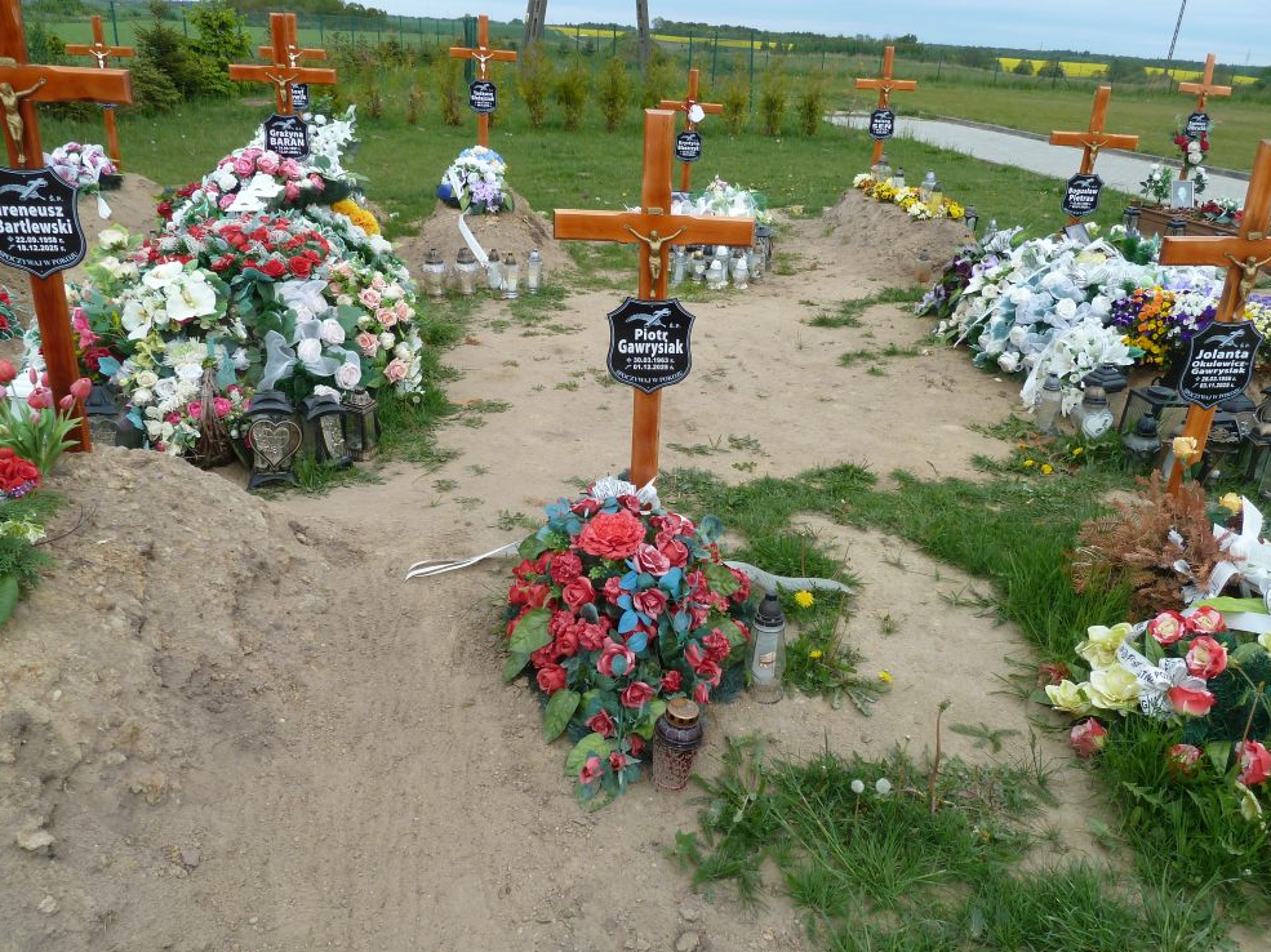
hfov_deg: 67.3
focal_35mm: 26
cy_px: 475
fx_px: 954
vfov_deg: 53.0
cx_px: 657
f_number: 4
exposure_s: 1/320
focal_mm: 4.1
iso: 80
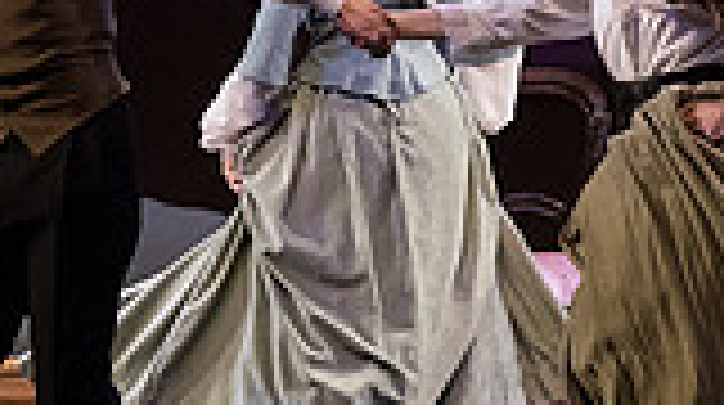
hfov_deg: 4.7
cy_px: 155
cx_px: 553
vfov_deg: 2.6
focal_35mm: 461
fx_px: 8837
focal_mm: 122
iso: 5000
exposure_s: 1/500
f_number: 4
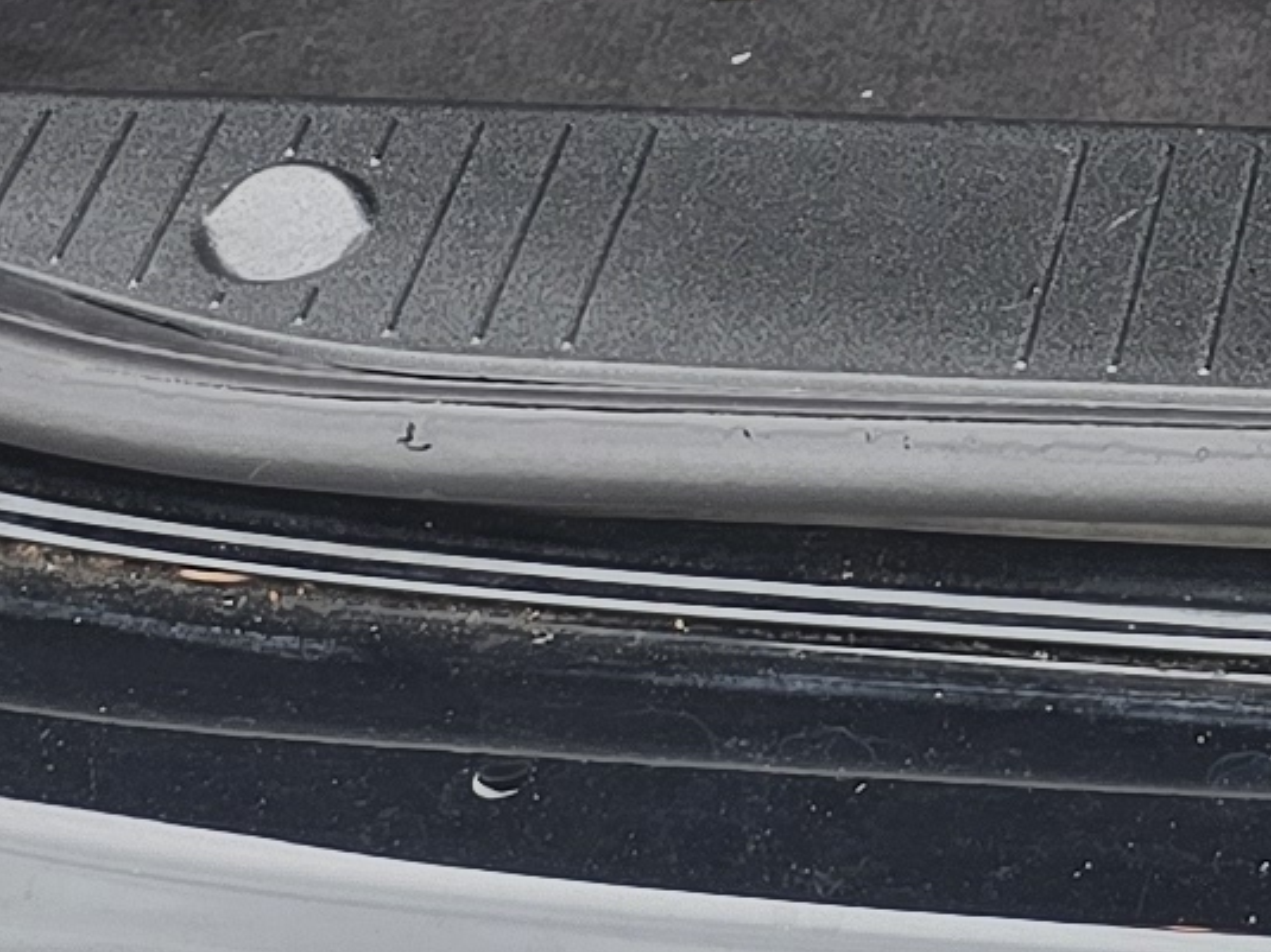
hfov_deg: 11.1
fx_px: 6314
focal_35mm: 172
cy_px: -425
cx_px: 1896
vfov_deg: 8.5
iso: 20
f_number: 1.7
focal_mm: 6.3
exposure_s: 1/180
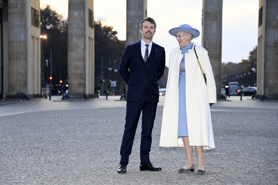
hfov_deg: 16.8
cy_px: 92
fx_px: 941
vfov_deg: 11.2
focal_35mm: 122
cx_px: 139
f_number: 5.6
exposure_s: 1/250
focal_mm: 122
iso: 3200
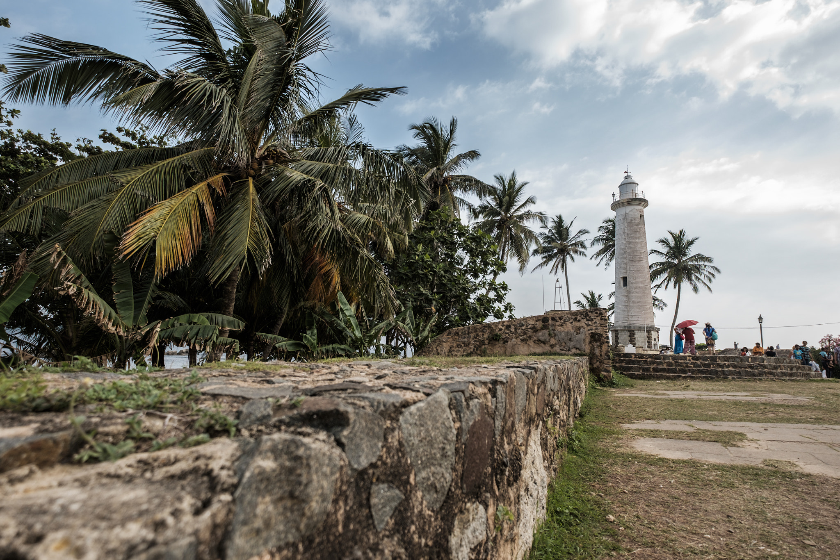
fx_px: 397
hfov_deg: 93.3
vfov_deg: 70.5
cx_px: 420
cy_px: 280
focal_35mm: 17
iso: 200
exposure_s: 1/550
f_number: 4
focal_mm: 11
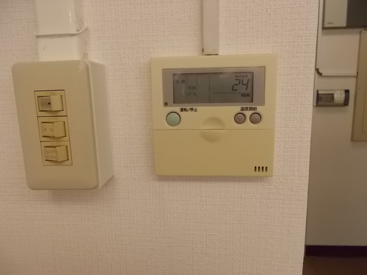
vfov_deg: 53.1
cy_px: 138
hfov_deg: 67.3
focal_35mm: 26
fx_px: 276
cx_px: 184
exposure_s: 1/250
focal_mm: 4.6
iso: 400
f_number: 3.2
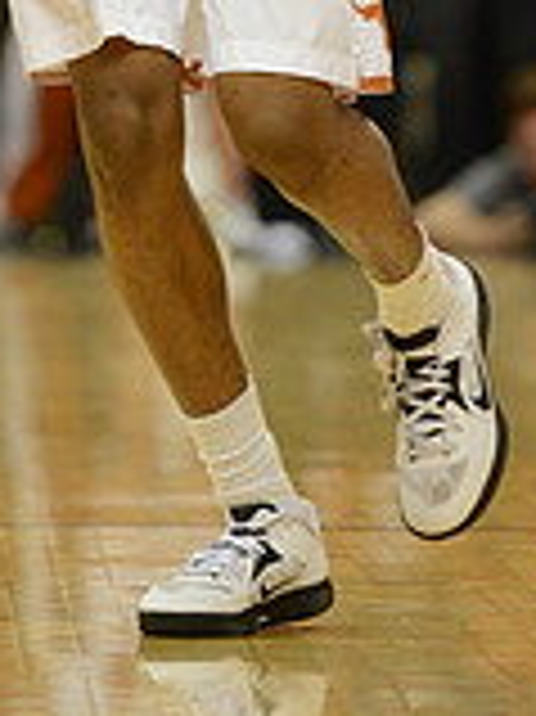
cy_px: -284
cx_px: 122
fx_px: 11267
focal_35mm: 545
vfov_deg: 3.6
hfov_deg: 2.7
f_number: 2.8
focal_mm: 200
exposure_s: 1/1600
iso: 3200
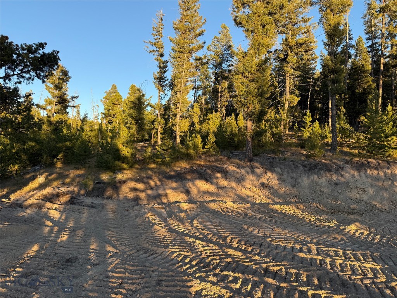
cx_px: 198
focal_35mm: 24
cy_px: 149
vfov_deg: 56.8
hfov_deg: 71.6
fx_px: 275
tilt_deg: +2.4
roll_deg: -3.6
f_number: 1.78
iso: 80
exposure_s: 1/735
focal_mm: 6.76
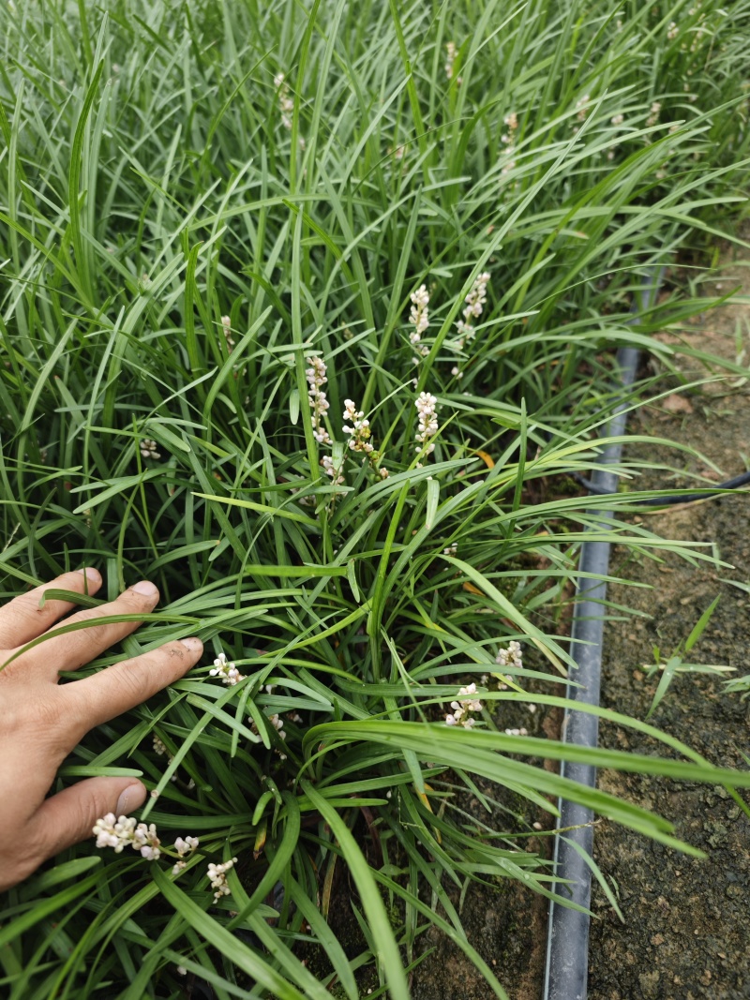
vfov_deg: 73.9
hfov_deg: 58.9
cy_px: 500
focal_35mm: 23
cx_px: 375
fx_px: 665
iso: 50
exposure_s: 1/185
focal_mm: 6.55
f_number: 1.6
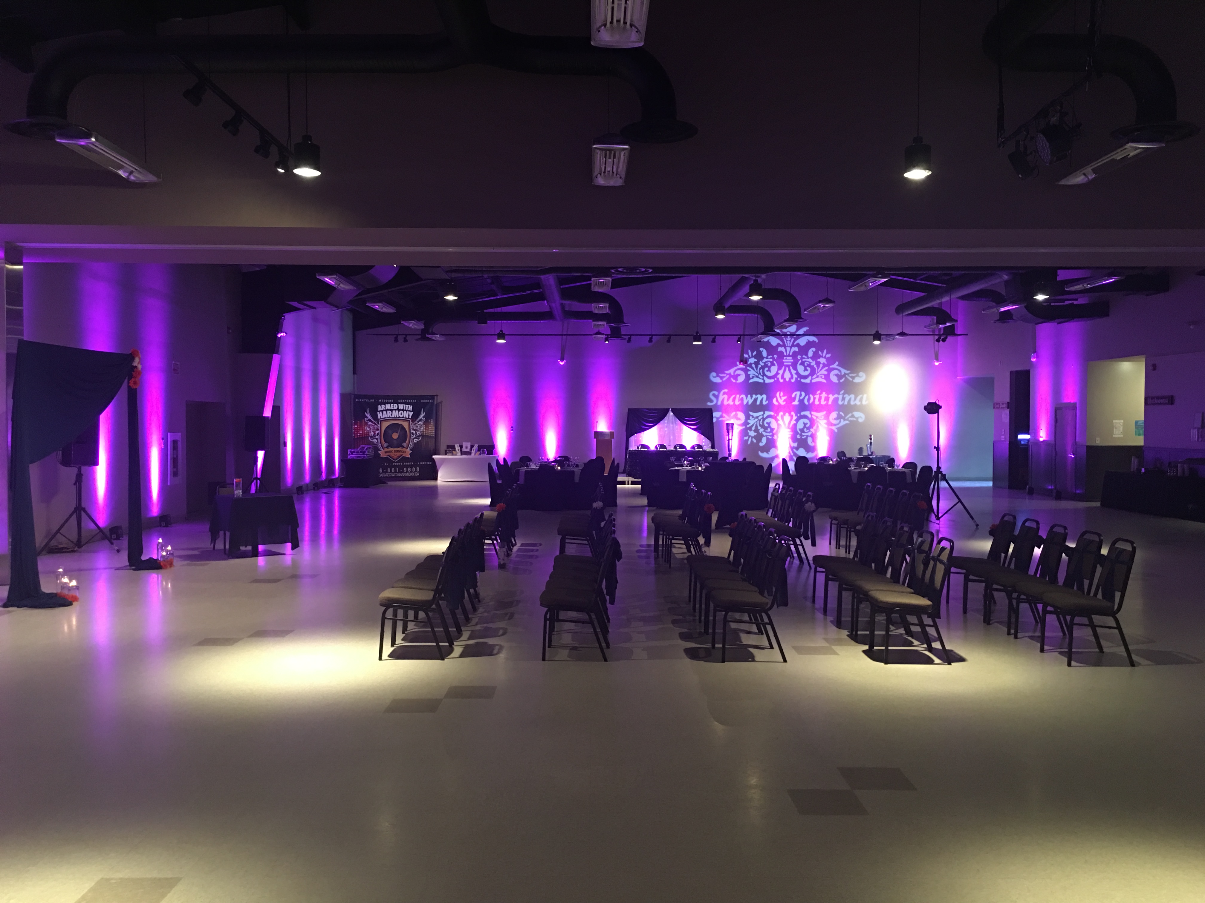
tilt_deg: -1.6
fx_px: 1010
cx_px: 602
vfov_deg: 48.2
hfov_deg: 61.7
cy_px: 452
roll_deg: -0.8
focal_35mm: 29
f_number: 2.2
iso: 50
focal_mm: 4.15
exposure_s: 1/4
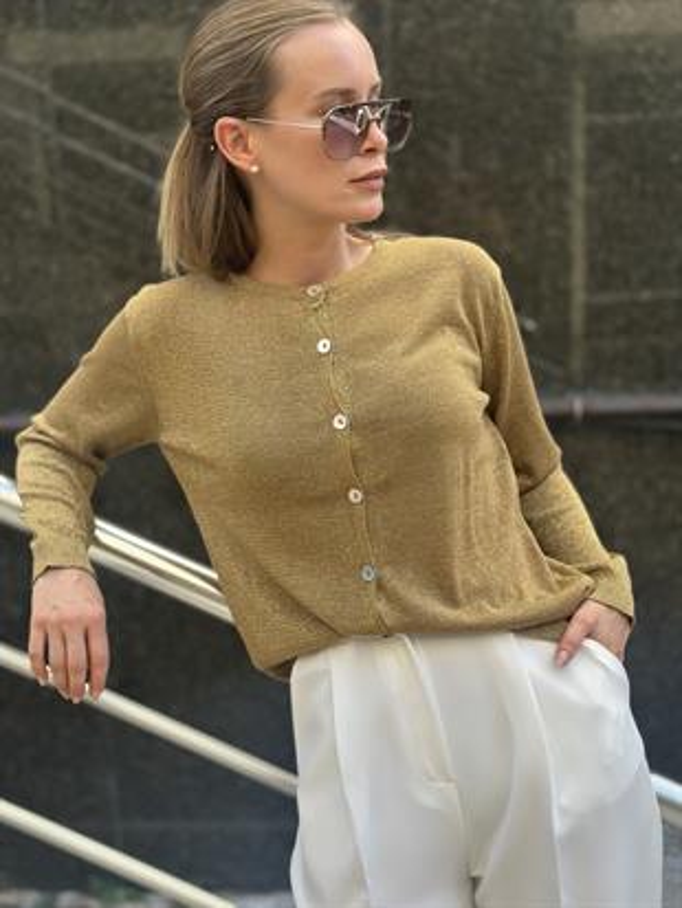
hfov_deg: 30.3
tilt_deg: -12.4
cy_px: 454
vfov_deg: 39.6
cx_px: 341
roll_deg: +2.3
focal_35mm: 48
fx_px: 1260
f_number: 1.78
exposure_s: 1/634
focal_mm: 6.86
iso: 80
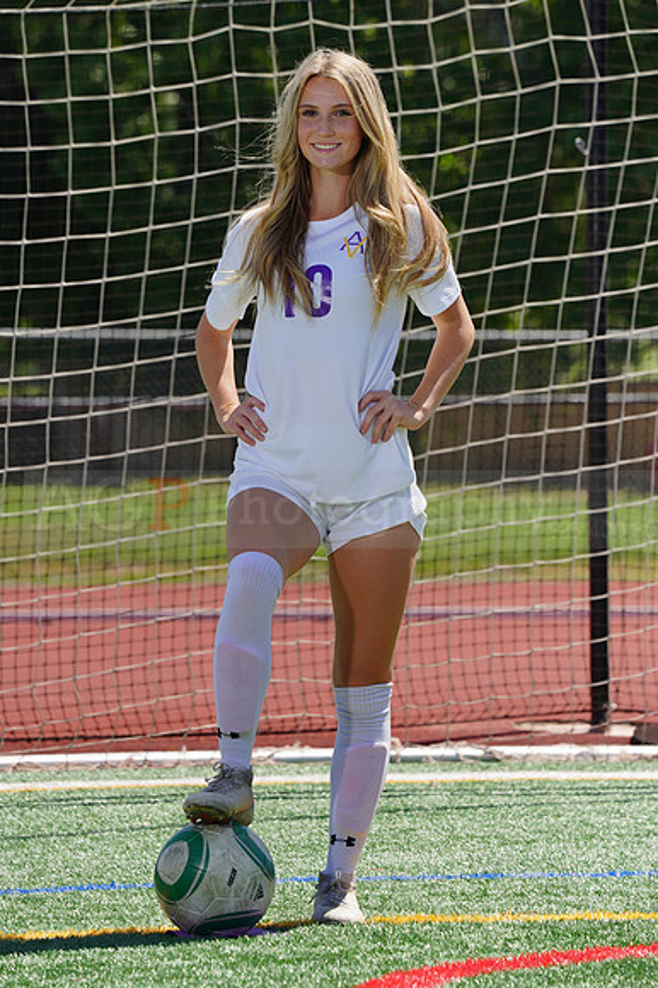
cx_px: 329
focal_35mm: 315
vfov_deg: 6.5
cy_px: 494
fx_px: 8646
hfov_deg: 4.4
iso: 200
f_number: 13
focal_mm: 315
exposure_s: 1/250
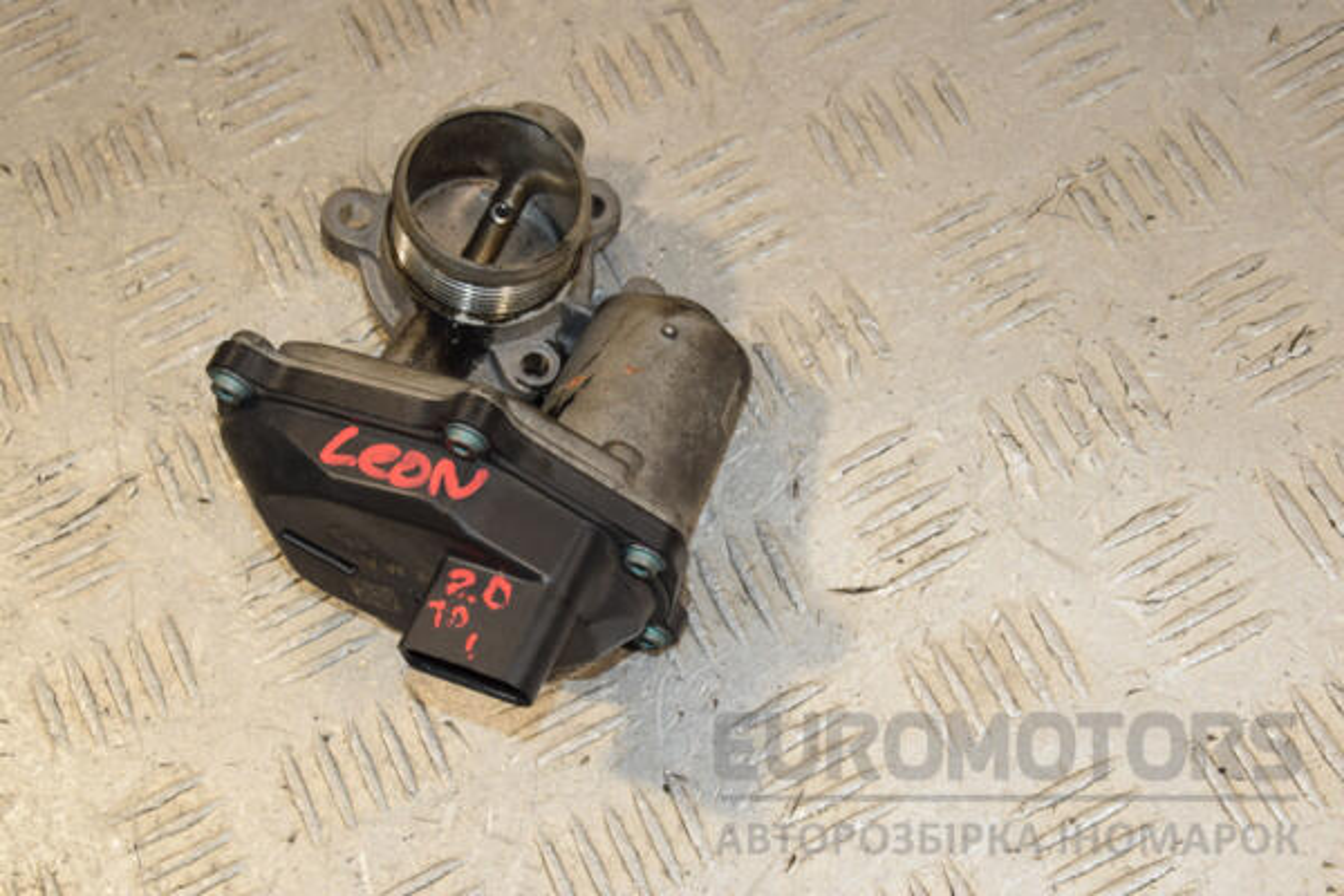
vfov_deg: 20.2
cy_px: 448
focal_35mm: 68
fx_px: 2520
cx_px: 672
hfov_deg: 29.9
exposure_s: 1/200
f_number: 10
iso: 800
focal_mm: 45
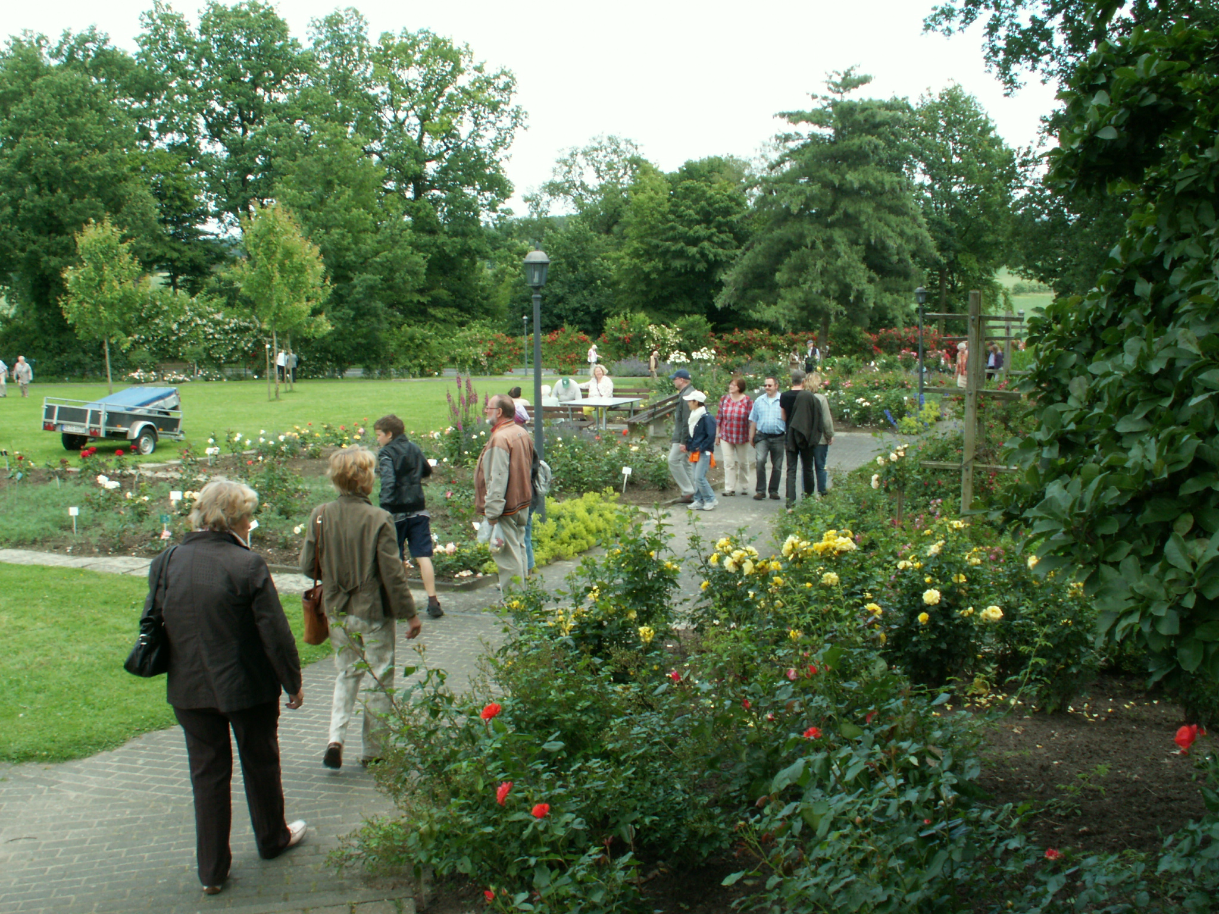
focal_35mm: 35
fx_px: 1233
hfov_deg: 52.6
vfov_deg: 40.7
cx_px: 610
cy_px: 457
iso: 50
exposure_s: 1/50
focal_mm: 5.86
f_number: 7.1
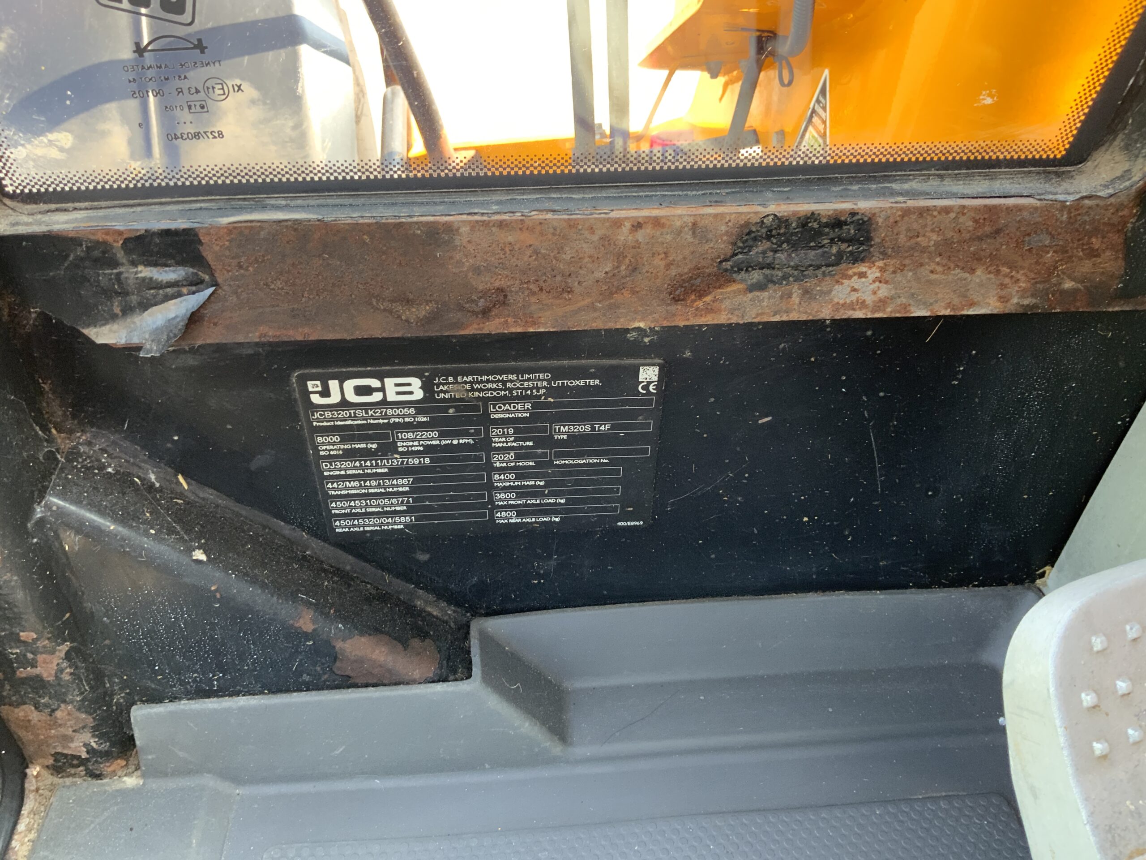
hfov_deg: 61.7
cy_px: 430
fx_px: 960
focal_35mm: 29
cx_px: 573
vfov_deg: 48.2
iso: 64
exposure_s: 1/122
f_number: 1.8
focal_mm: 3
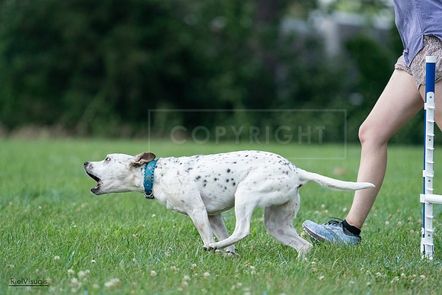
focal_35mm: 385
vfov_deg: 3.6
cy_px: 148
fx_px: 4728
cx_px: 221
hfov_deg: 5.4
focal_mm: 385
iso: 1250
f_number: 6.3
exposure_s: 1/4000
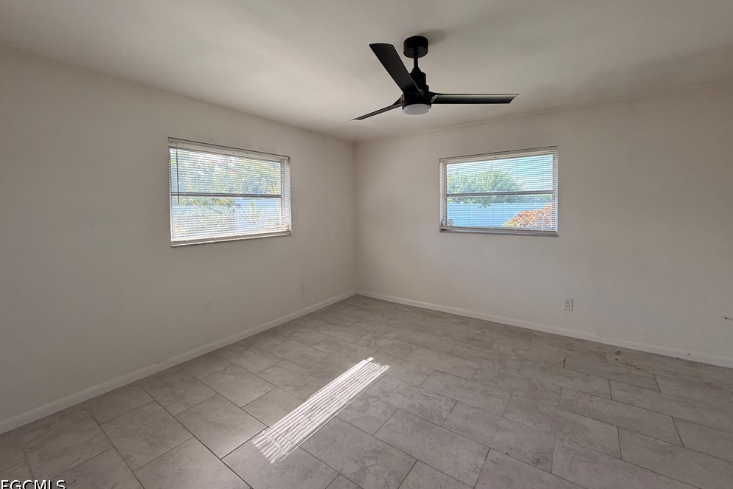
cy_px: 215
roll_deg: +1.1
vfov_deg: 77.0
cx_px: 374
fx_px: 305
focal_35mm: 15
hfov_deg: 100.4
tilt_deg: -1.6
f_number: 2.2
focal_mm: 2.22
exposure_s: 1/120
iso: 100
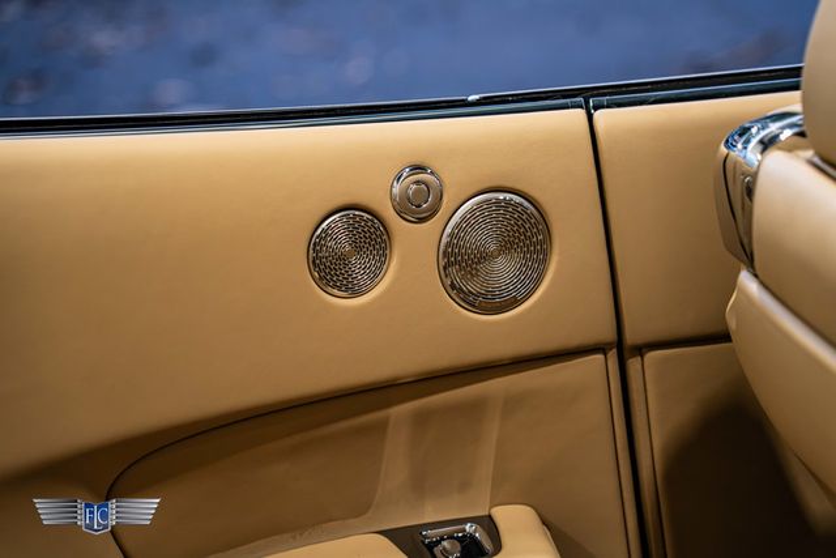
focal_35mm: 105
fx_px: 2439
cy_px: 279
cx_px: 418
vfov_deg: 13.0
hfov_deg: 19.5
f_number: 4
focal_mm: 105
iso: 1250
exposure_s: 1/80
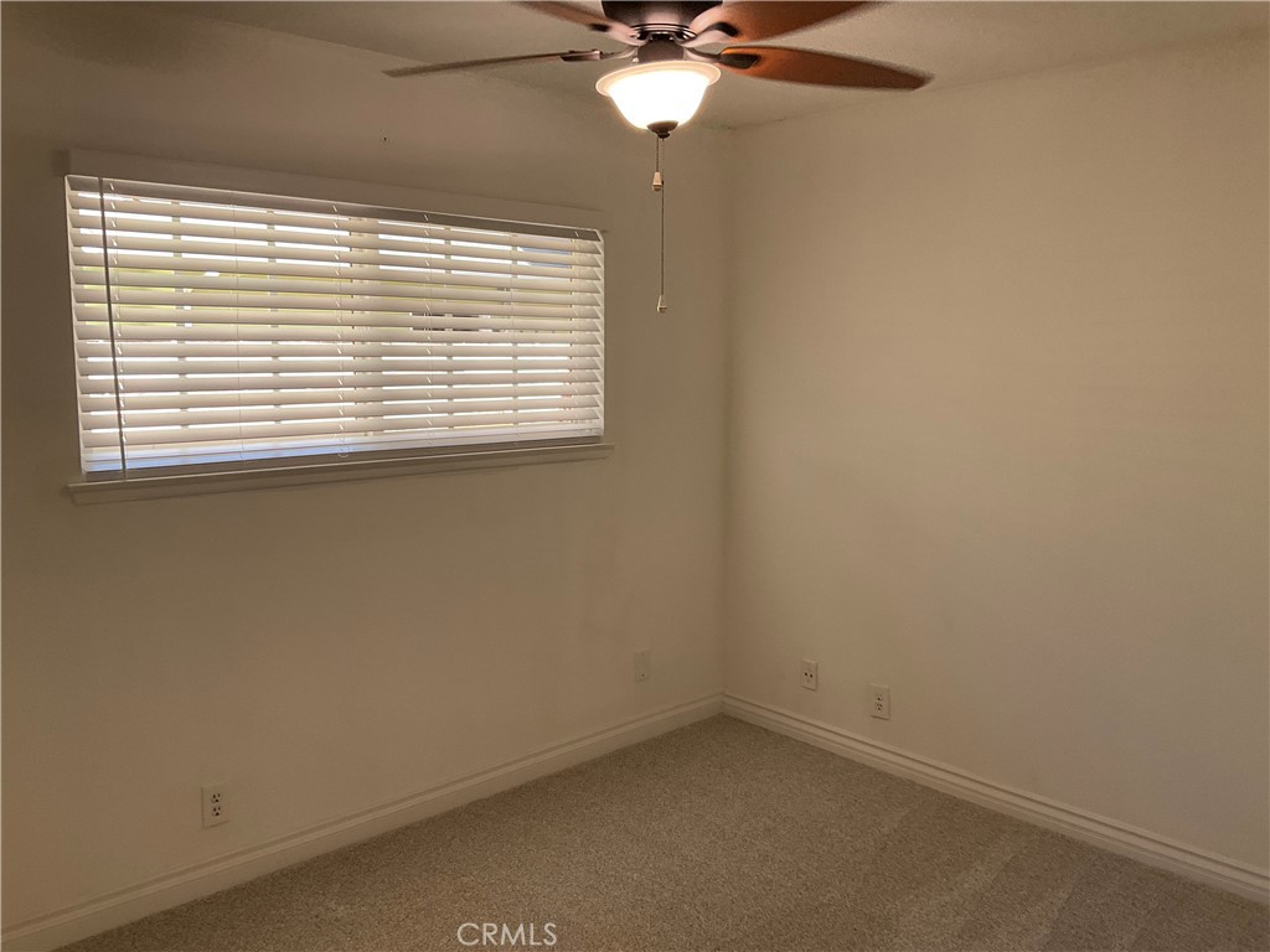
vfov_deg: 48.2
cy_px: 476
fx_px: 1064
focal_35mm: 29
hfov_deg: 61.7
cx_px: 635
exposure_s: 1/60
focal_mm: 3
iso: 50
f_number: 1.8
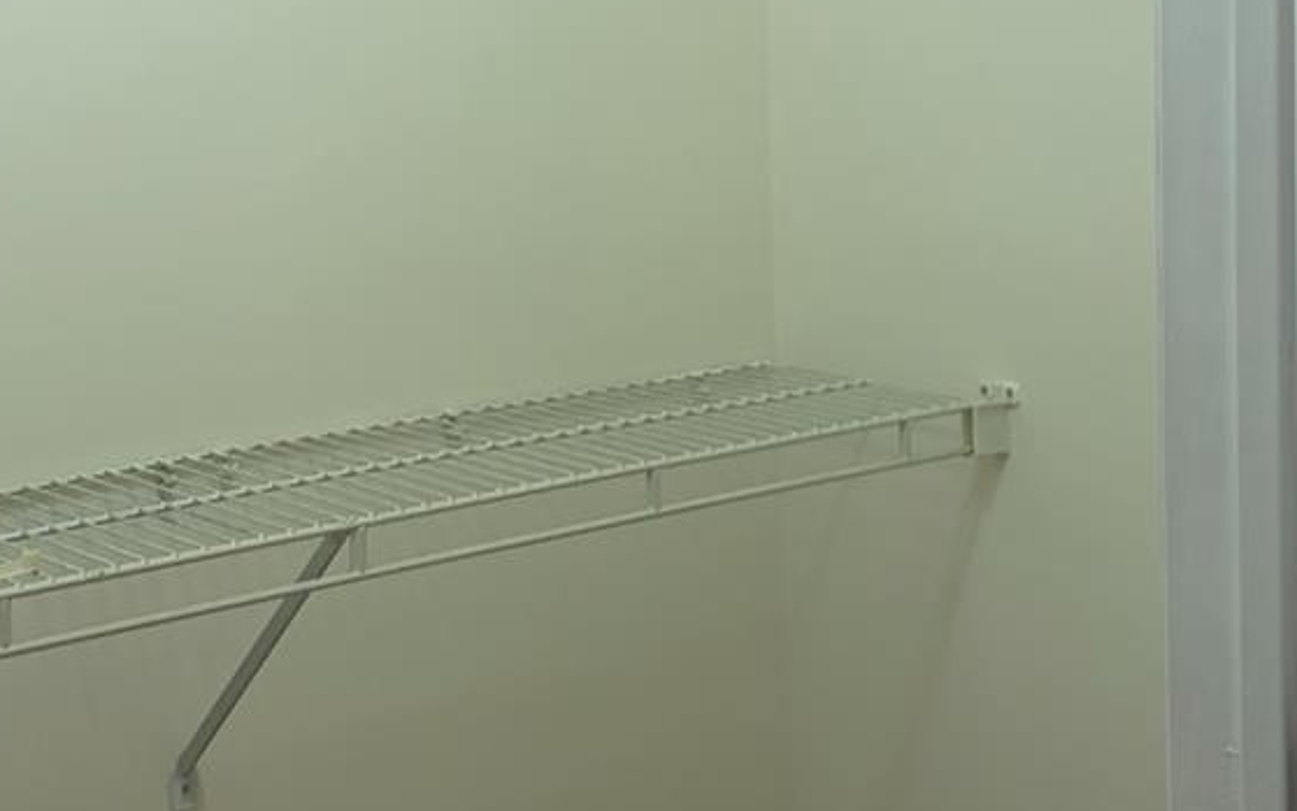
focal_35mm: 74
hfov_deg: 27.8
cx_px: 501
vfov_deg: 17.6
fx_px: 2616
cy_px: 261
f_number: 1.6
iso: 125
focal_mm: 5.96
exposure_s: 1/120
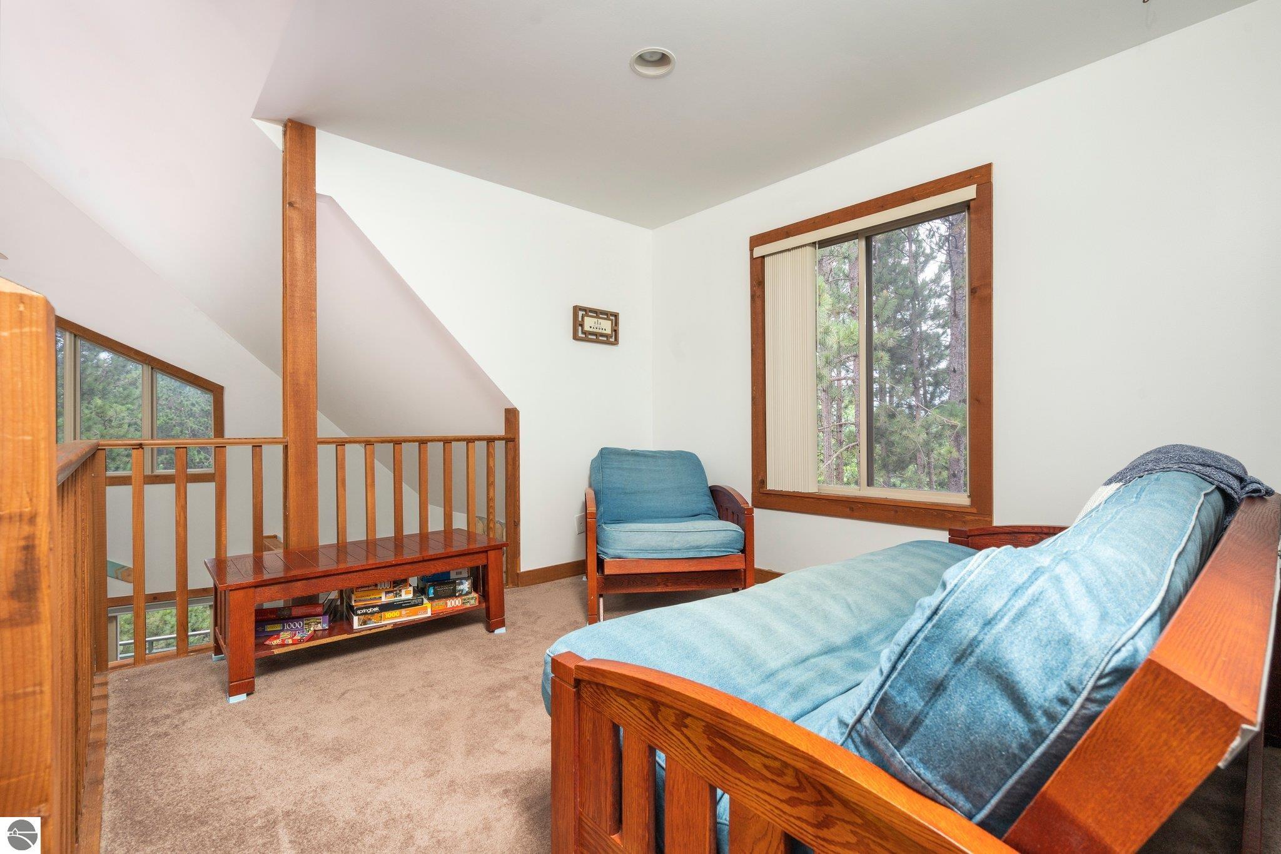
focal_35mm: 16
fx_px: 569
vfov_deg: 73.7
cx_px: 640
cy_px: 427
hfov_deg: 96.7
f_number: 9
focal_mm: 16
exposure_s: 1/25
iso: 320
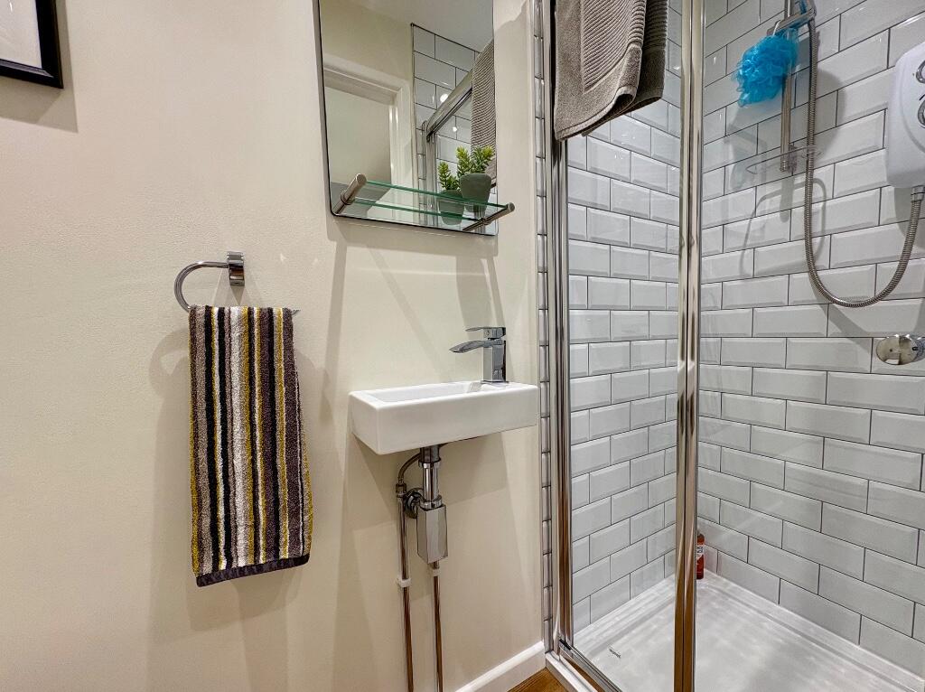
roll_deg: +3.0
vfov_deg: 85.6
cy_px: 346
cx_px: 462
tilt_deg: -3.1
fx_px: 374
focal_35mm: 14
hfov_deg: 102.1
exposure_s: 1/100
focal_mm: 2.22
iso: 125
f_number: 2.2
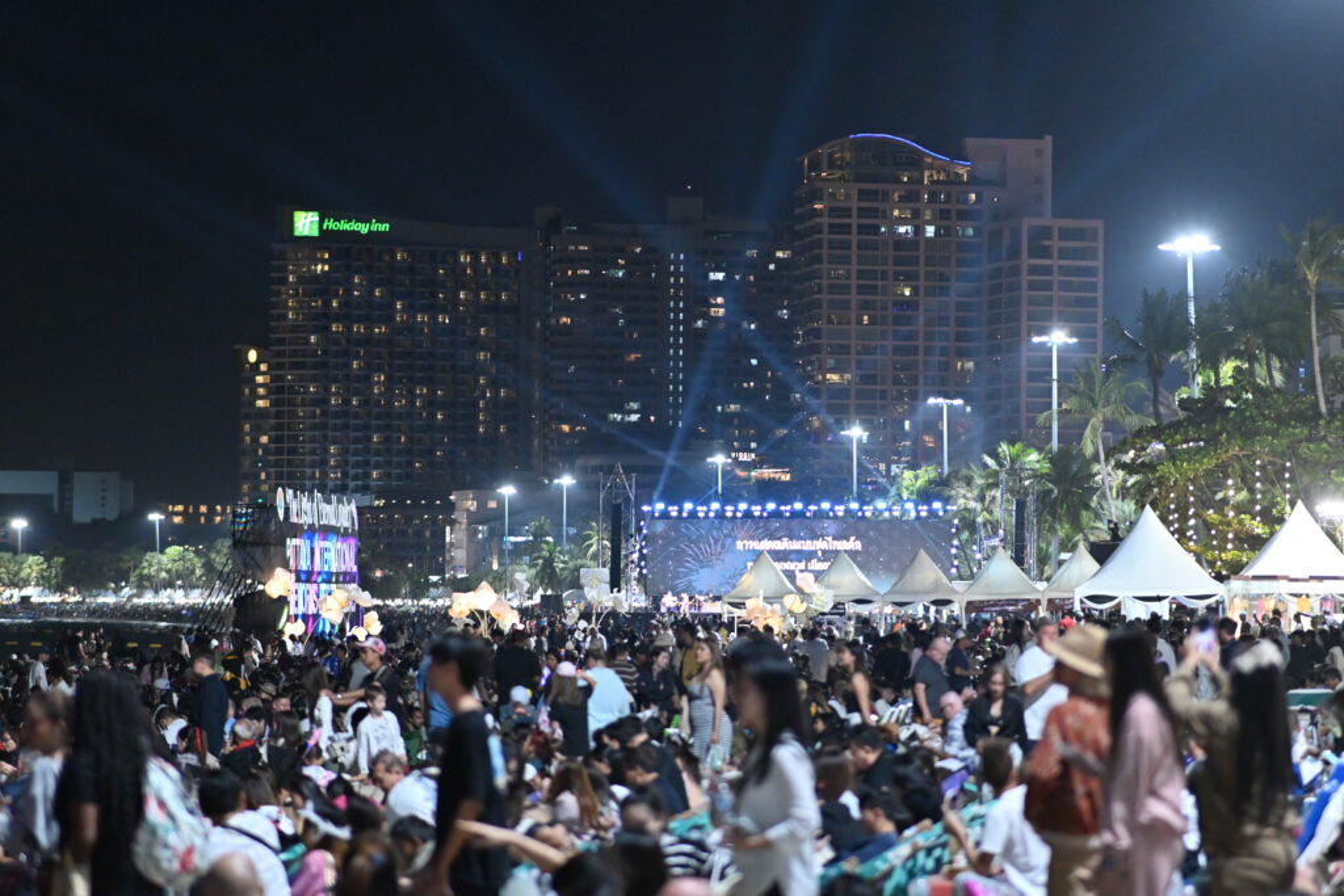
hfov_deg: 16.1
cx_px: 672
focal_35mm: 128
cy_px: 448
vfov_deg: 10.8
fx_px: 4760
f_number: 1.8
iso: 1800
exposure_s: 1/250
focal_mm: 85
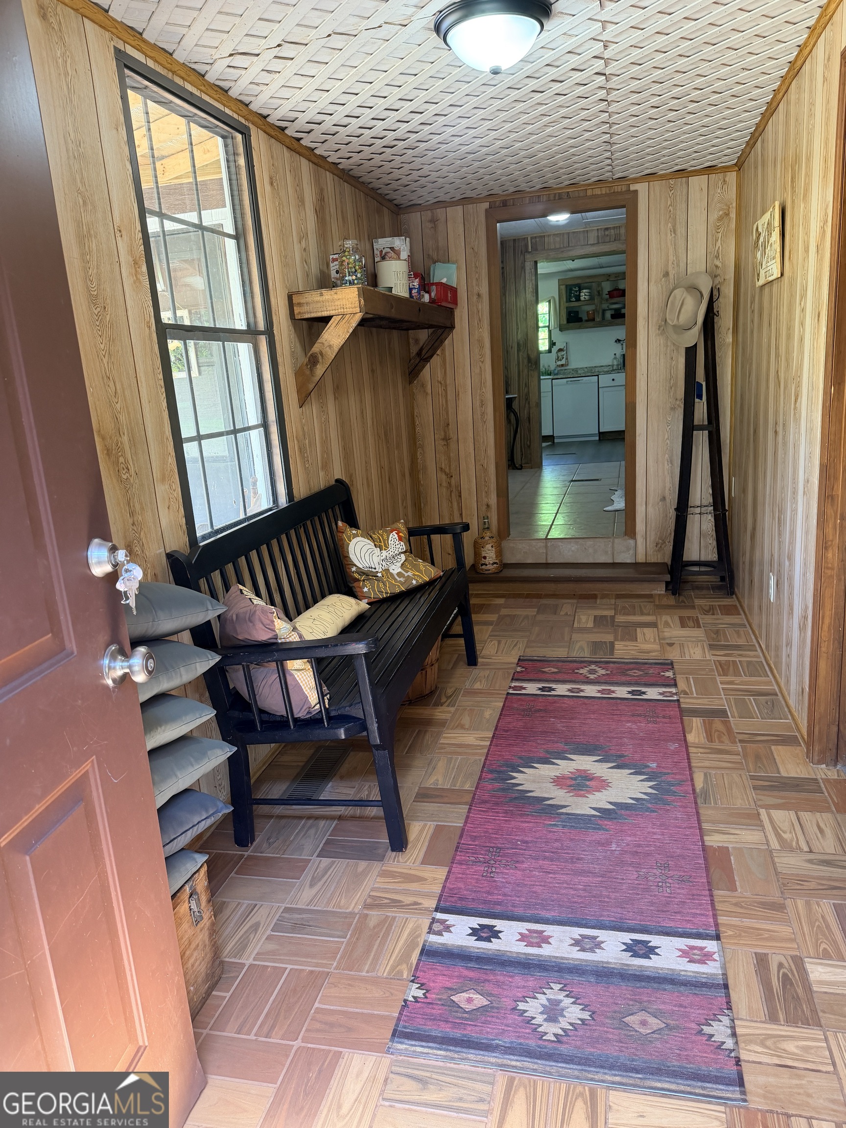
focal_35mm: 24
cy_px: 564
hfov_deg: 56.8
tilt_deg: -14.7
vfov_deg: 71.6
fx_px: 782
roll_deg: +4.2
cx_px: 423
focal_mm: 6.76
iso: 200
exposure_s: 1/88
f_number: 1.78
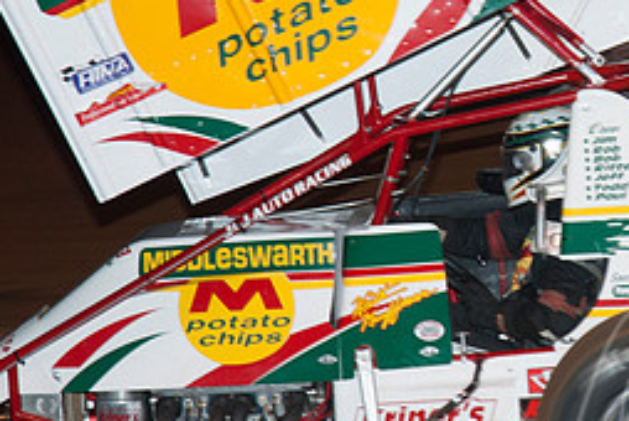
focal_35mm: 240
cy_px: 149
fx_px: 4198
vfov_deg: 5.7
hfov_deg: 8.5
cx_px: 651
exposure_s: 1/200
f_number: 4.5
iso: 250
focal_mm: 70
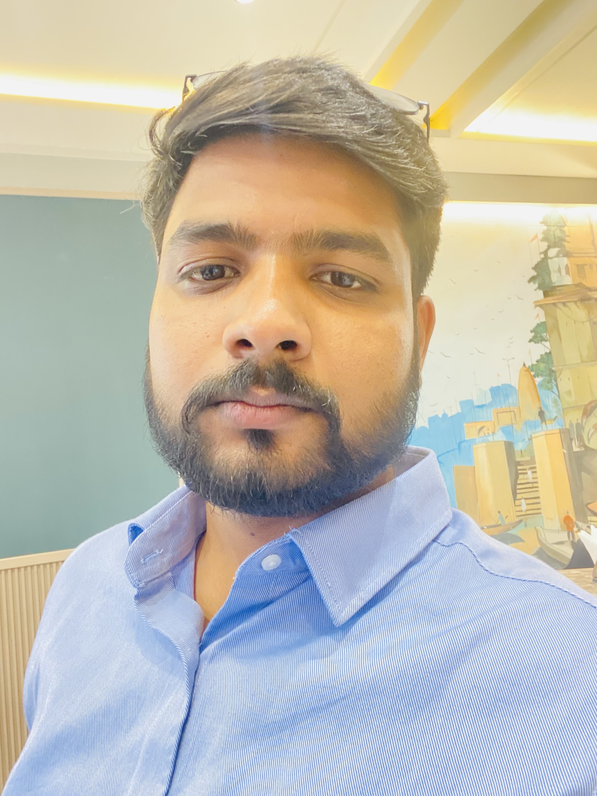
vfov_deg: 60.0
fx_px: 690
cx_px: 298
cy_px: 398
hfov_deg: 46.8
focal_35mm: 30
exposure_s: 1/25
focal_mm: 2.71
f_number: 2.2
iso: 400
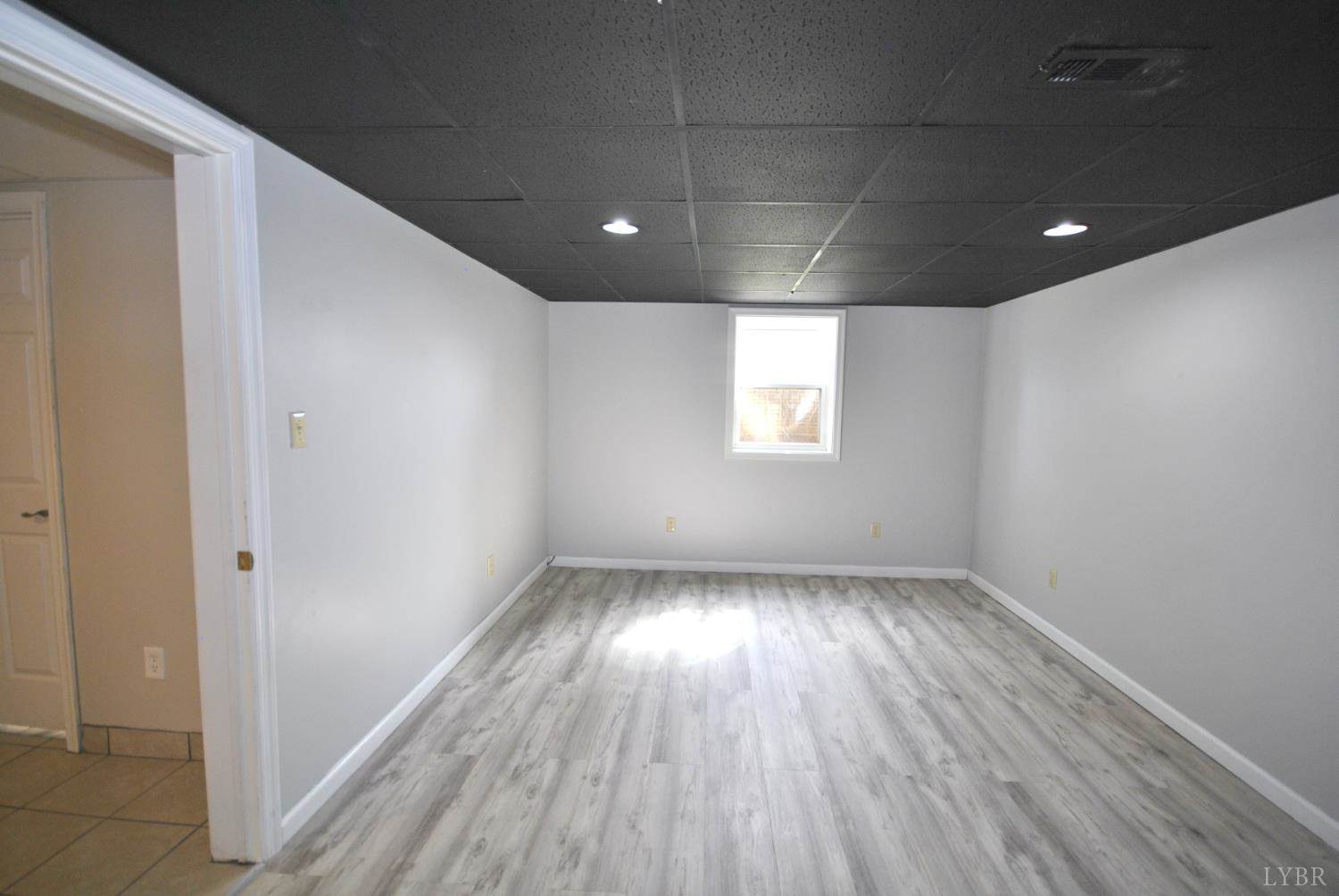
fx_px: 559
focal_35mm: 15
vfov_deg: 77.5
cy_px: 448
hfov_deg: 100.3
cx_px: 670
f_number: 4
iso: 200
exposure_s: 1/50
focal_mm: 10
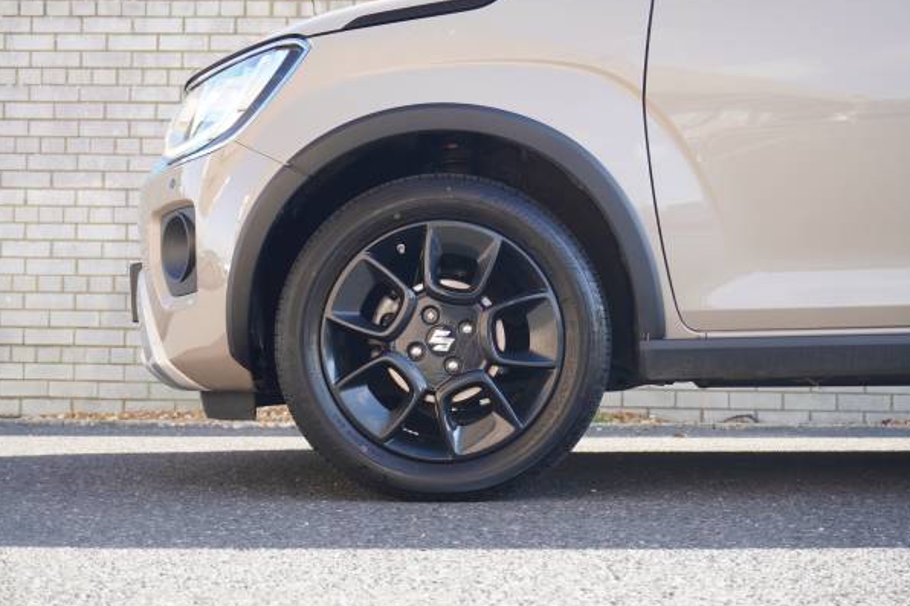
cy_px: 304
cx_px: 431
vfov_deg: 23.4
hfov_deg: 34.5
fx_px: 1466
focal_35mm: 58
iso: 400
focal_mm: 36
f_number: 5.6
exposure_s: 1/160
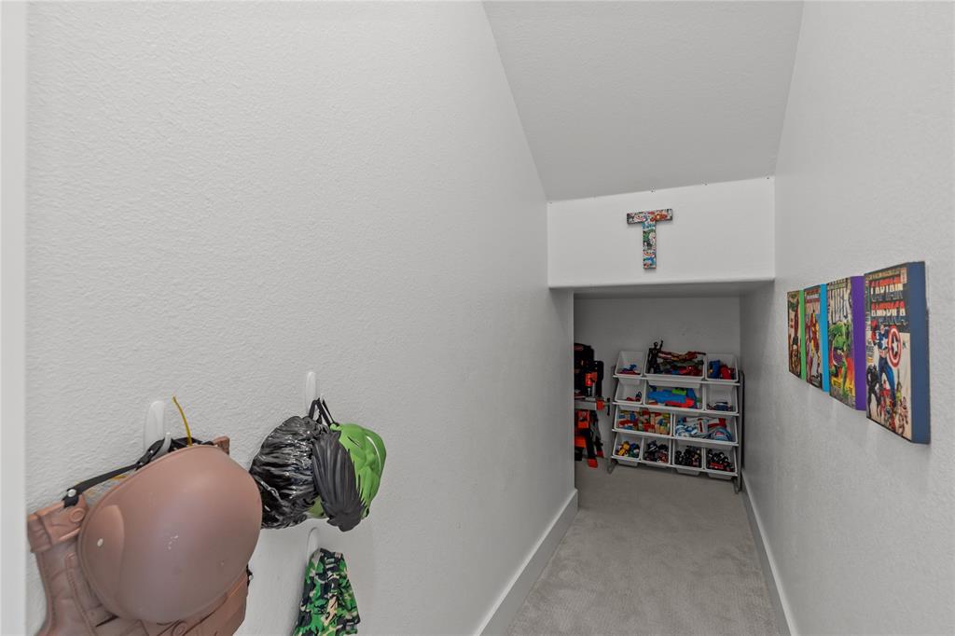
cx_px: 478
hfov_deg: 96.8
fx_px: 424
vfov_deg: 73.7
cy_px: 318
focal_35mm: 16
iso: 1000
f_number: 8
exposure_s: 1/30
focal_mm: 16
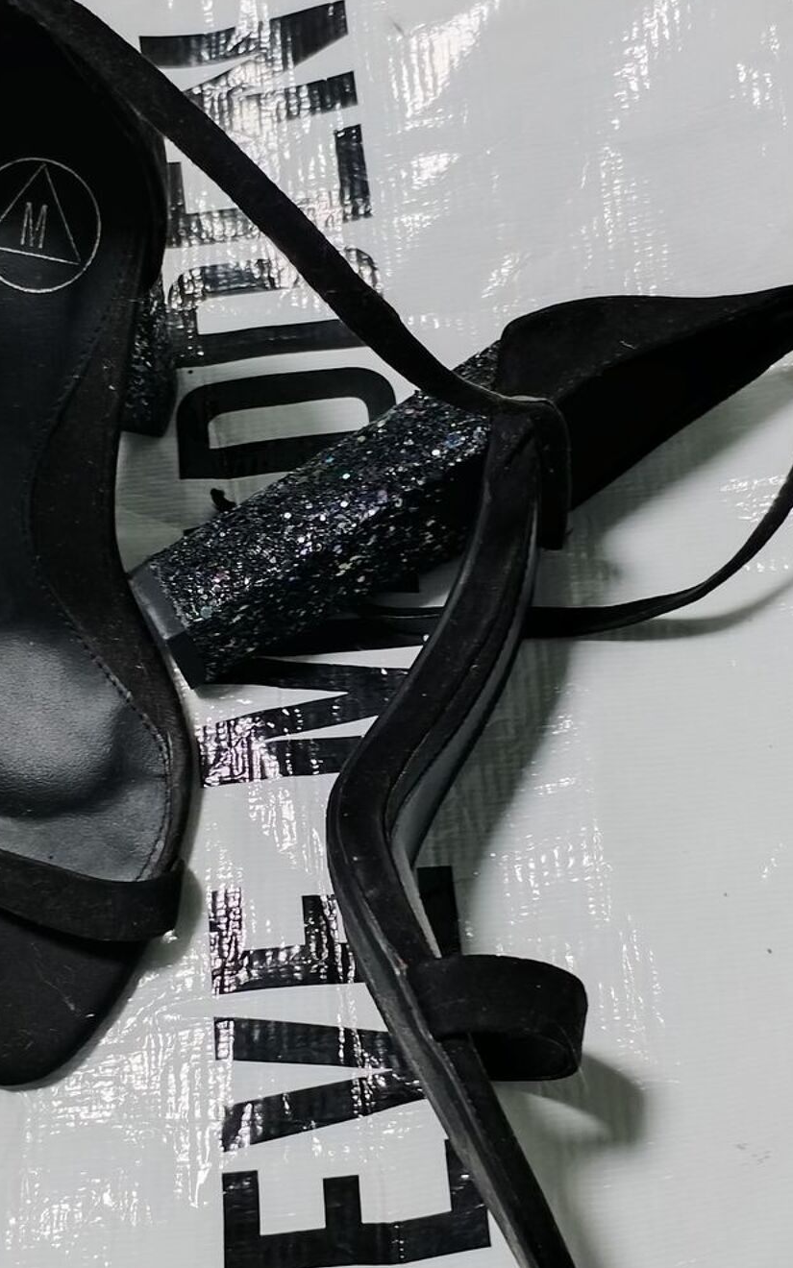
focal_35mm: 61
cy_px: 631
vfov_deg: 33.5
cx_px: 346
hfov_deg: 21.3
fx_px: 2109
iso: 100
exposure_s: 1/427
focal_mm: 4.75
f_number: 1.8
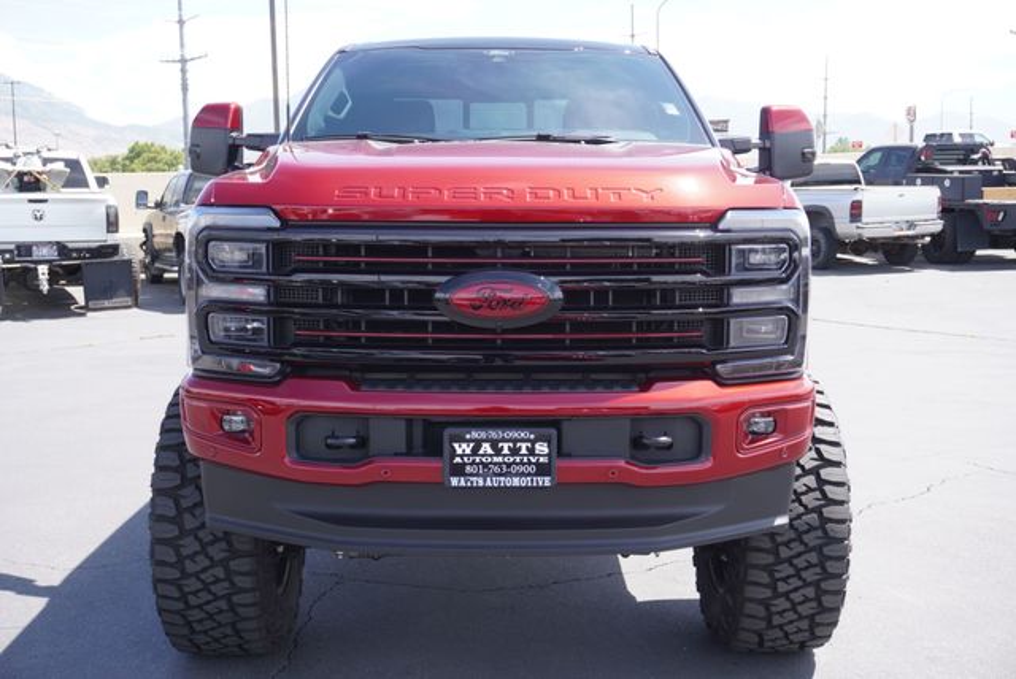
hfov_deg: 46.4
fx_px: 1186
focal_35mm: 42
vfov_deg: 32.0
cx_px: 508
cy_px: 340
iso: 100
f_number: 6.3
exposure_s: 1/125
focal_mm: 28
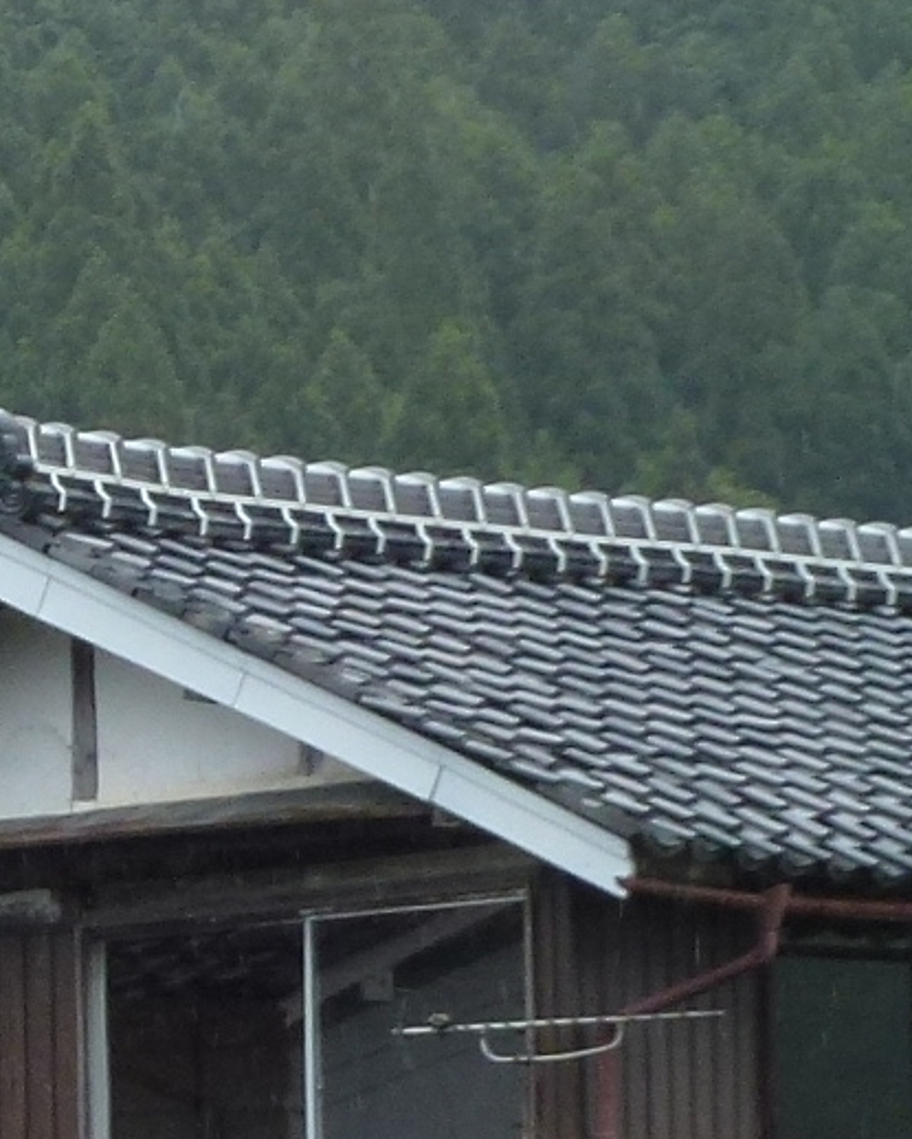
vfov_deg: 6.5
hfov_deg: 5.0
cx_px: -1806
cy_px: 1555
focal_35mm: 294
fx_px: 9911
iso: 100
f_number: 4.5
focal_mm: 10.9
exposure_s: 1/200
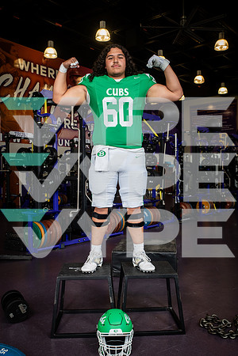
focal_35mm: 36
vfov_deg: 53.1
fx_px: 357
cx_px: 119
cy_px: 178
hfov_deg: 36.9
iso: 800
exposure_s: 1/250
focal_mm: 36
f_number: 7.1
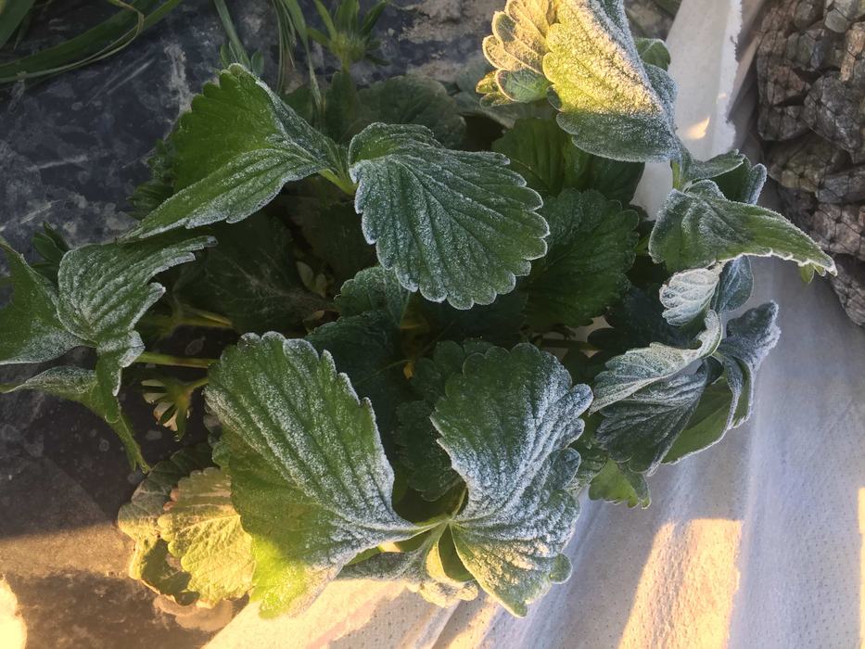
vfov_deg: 48.2
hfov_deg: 61.7
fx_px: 725
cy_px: 324
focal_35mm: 29
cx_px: 432
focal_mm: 4.15
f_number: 2.2
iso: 32
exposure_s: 1/120
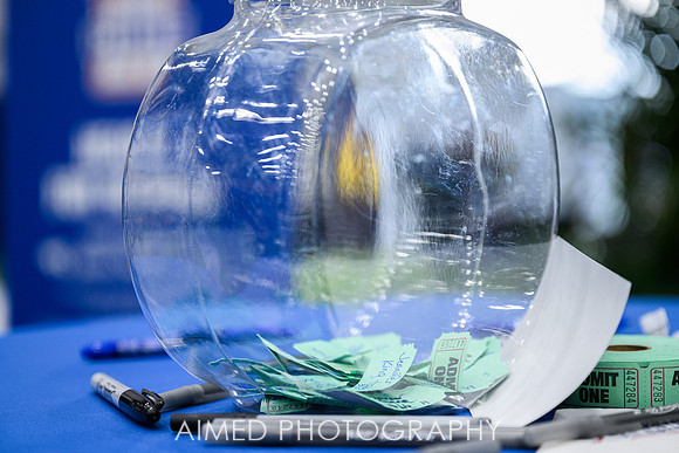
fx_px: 1511
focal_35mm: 80
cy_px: 250
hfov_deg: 25.3
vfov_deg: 17.1
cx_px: 340
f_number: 2.8
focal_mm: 70
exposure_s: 1/400
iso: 2000
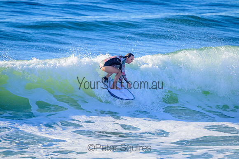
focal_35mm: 800
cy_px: 80
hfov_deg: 2.6
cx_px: 120
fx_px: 5312
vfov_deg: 1.7
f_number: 11
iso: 1400
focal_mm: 800
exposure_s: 1/2000
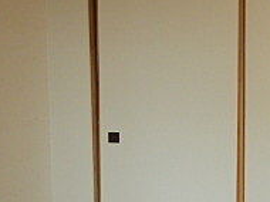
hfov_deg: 21.3
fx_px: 631
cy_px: 112
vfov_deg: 18.2
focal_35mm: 81
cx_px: 374
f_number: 2.8
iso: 125
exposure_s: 1/50
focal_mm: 4.3
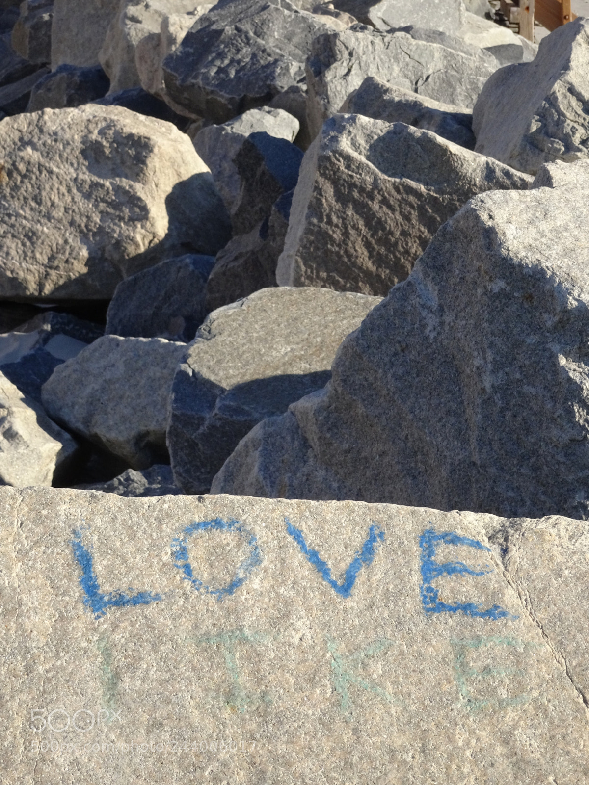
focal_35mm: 139
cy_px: 392
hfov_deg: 10.7
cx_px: 294
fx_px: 3153
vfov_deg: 14.2
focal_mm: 23.73
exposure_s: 1/500
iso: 160
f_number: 5.6
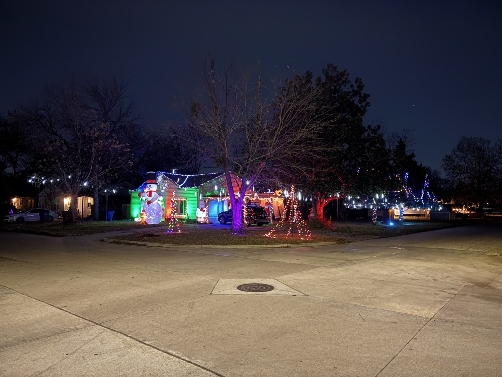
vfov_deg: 56.8
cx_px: 251
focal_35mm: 24
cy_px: 188
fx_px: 348
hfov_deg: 71.6
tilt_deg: +2.2
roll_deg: -0.4
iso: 2500
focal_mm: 6.76
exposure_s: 1/9
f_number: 1.78
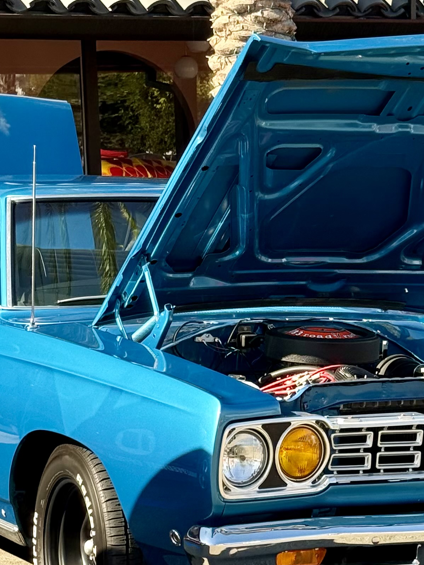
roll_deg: +1.2
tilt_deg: -1.6
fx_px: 1975
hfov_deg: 12.2
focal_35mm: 121
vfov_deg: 16.3
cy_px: 249
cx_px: 258
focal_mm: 6.76
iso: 100
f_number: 1.78
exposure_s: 1/549
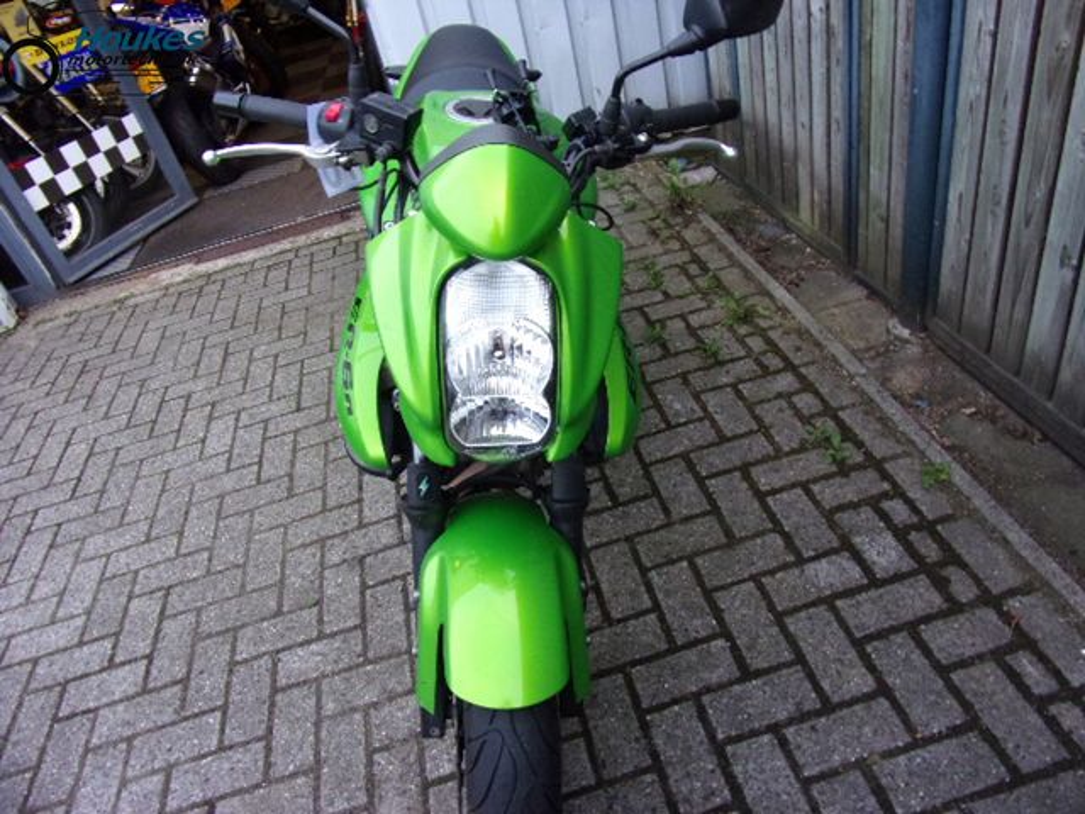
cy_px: 407
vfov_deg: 56.8
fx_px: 752
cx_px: 542
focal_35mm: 24
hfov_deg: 71.6
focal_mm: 4.3
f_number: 3.3
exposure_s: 1/34
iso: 192
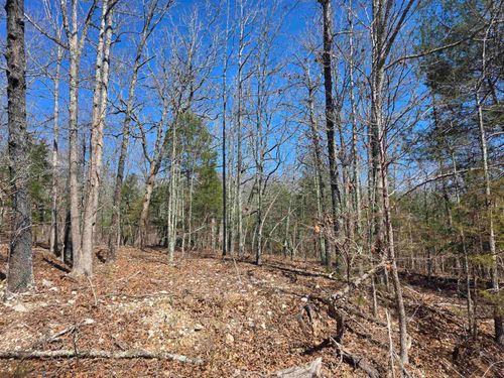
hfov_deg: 73.9
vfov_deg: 58.9
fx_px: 335
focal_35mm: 23
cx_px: 252
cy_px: 189
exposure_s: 1/3042
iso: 80
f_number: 1.7
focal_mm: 6.3
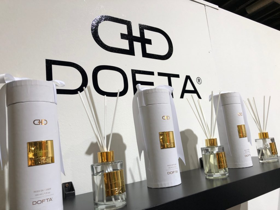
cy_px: 105
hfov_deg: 63.4
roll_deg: +7.4
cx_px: 140
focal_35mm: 28
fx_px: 226
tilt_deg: +8.6
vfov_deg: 49.7
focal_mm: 4
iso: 32
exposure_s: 1/50
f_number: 1.8
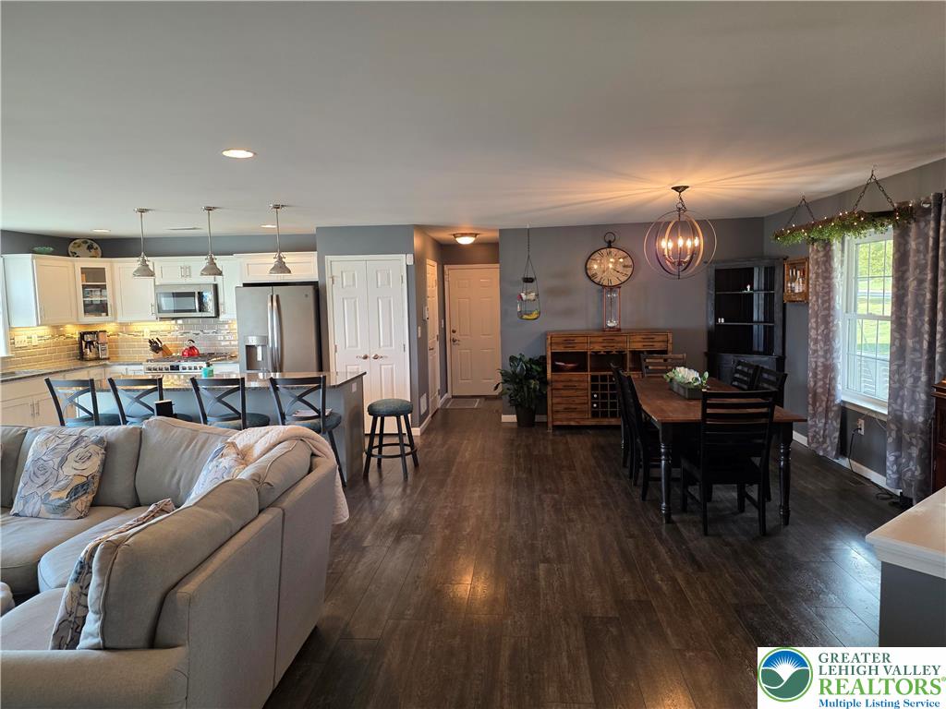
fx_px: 629
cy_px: 354
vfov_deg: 58.9
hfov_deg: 73.9
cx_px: 473
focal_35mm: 23
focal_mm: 6.25
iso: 250
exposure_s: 1/120
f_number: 1.7
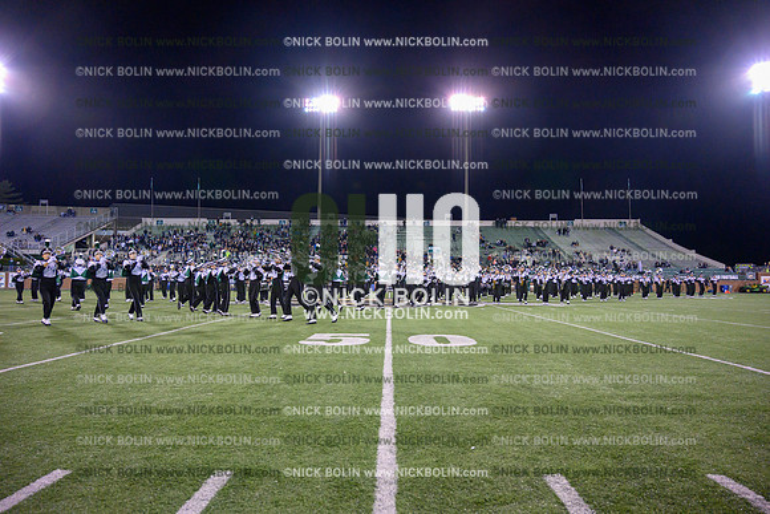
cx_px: 385
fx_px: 513
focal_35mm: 24
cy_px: 257
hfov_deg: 73.7
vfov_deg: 53.2
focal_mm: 24
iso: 5000
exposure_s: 1/800
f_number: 4
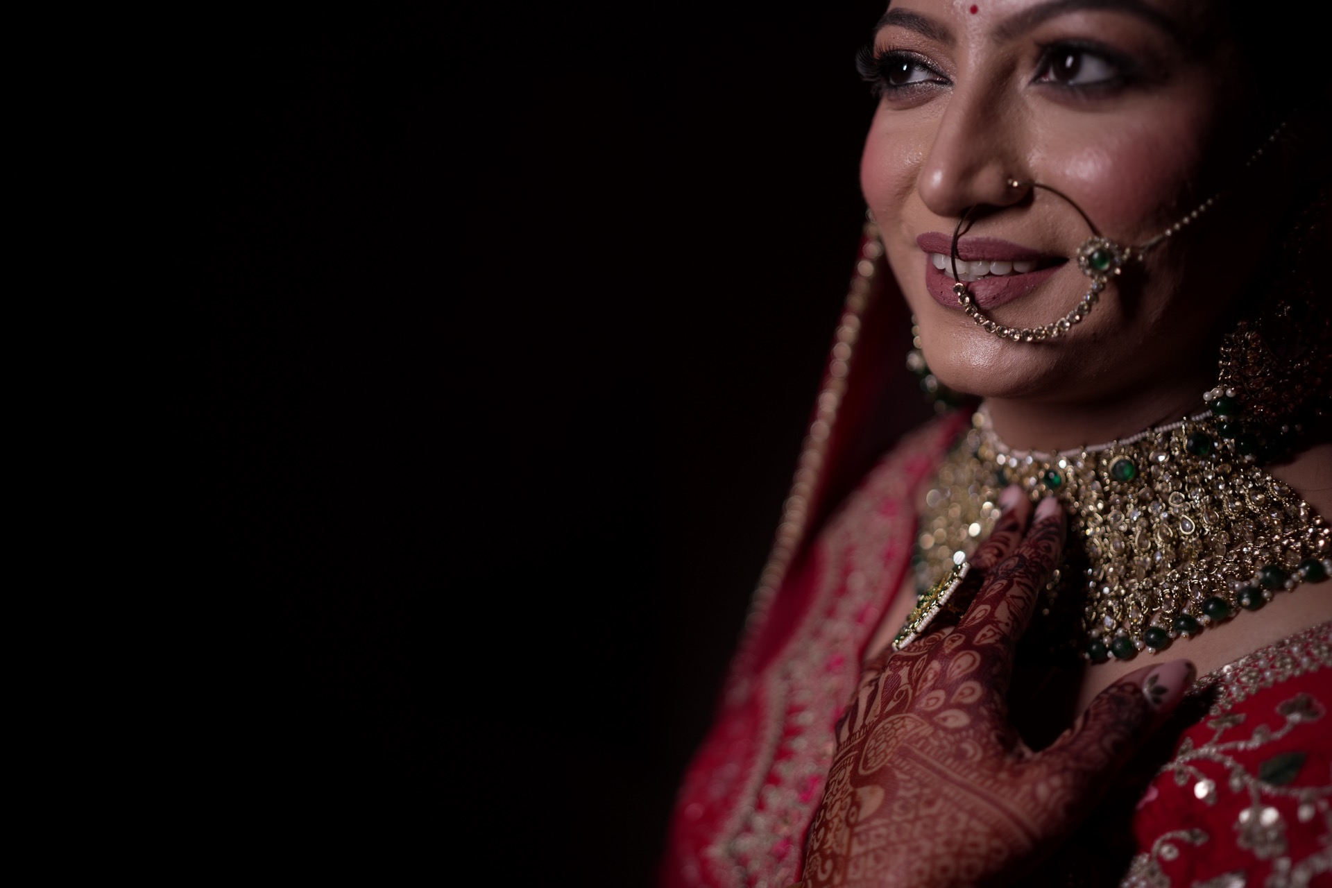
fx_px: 1295
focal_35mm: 35
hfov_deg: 54.4
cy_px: 444
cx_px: 666
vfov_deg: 37.9
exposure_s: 1/800
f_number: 1.4
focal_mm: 35
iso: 200
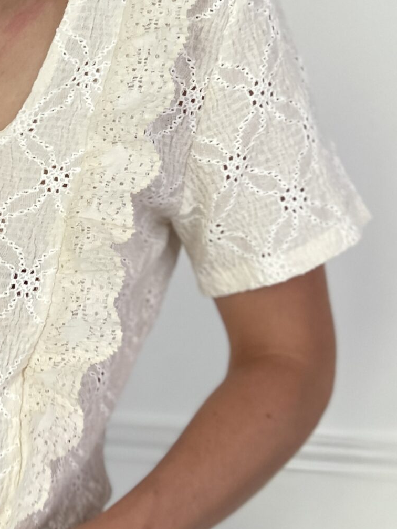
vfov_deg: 29.1
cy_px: 367
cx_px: -65
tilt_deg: -14.5
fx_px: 1009
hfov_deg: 20.9
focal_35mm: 66
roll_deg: -1.4
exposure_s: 1/60
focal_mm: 5.1
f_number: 1.6
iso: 200
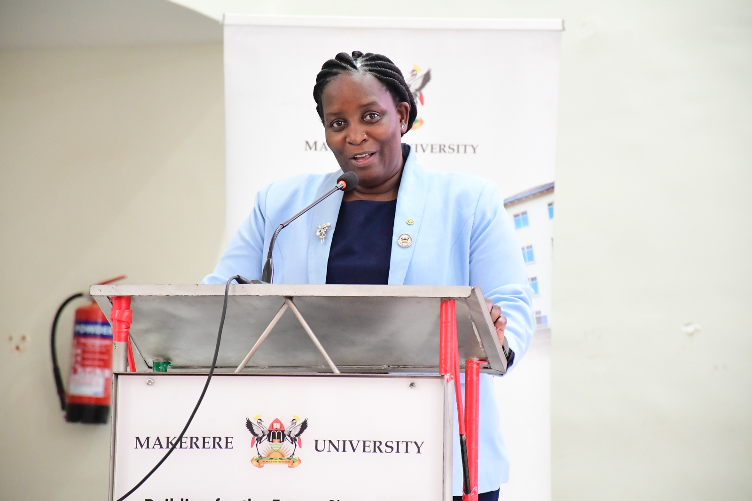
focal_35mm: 195
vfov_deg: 7.0
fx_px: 4073
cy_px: 250
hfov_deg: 10.5
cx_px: 376
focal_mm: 130
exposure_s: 1/100
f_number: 6.3
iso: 6400
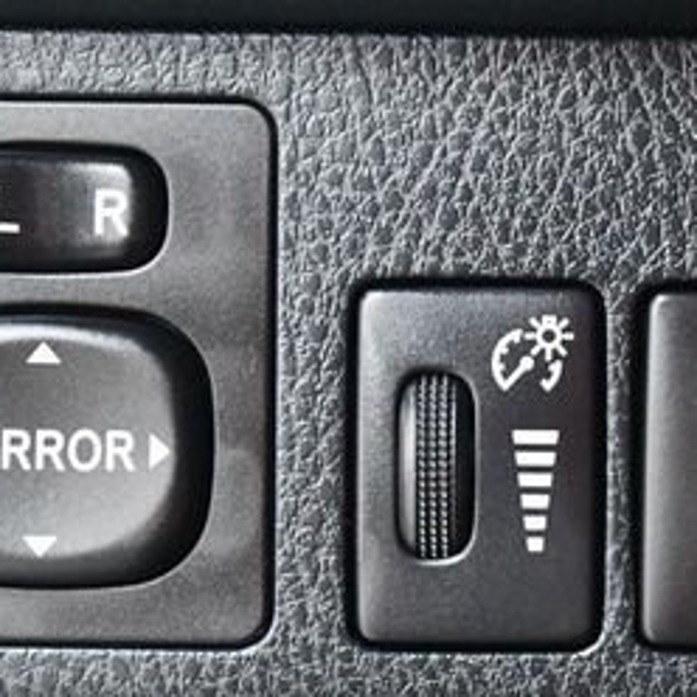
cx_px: 506
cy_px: 464
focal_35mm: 125
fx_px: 2848
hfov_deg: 13.9
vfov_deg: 13.9
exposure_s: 1/30
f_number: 5
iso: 12800
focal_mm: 38
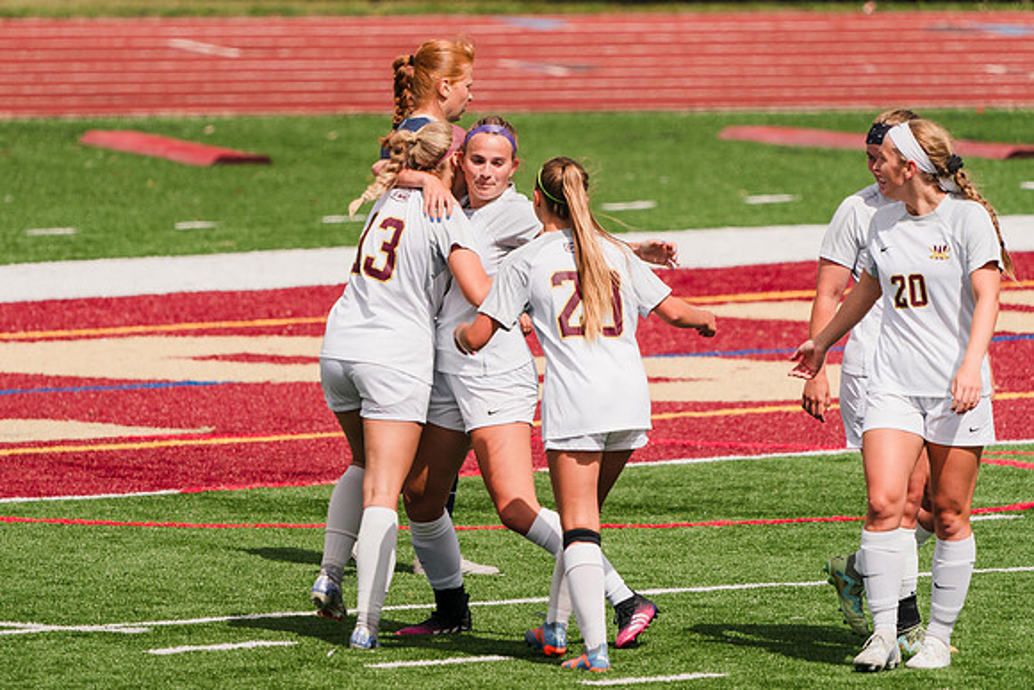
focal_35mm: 729
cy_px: 271
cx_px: 406
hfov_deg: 2.8
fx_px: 20943
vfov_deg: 1.9
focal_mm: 600
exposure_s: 1/1600
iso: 160
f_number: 6.3
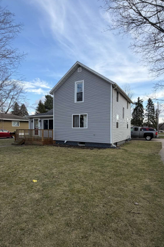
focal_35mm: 20
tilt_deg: -2.1
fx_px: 137
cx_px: 86
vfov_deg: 83.7
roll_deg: -0.9
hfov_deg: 61.9
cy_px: 135
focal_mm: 2.22
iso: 40
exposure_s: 1/502
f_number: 2.2
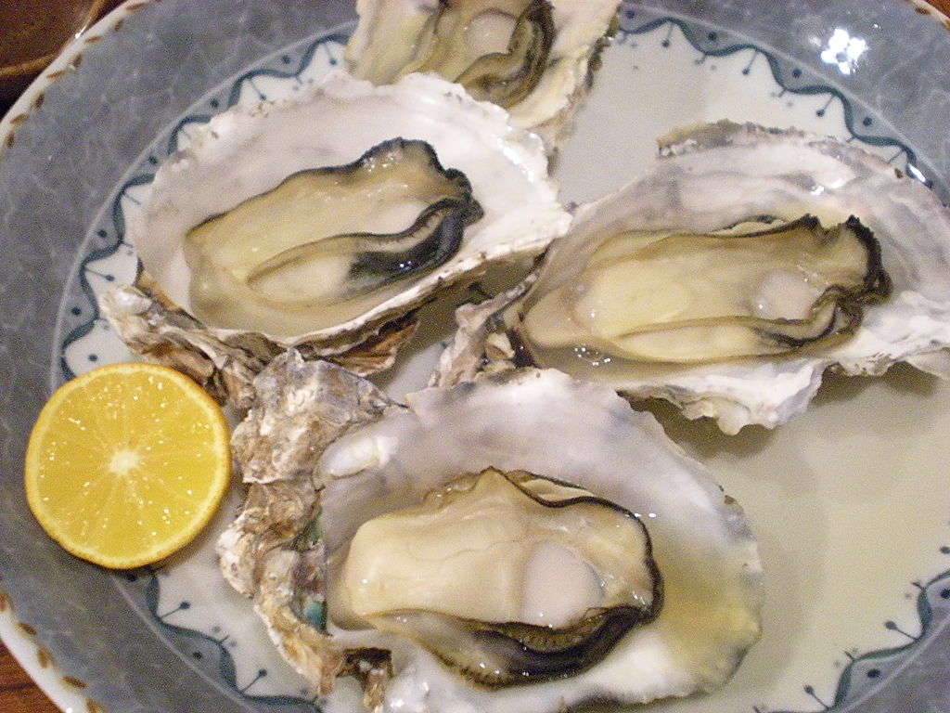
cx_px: 475
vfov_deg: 26.1
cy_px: 356
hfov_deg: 34.3
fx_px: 1537
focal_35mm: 56
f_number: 3.9
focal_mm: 9.3
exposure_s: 1/8
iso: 700
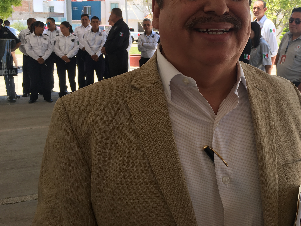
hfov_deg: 46.3
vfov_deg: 35.5
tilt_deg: -6.7
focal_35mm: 40
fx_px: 348
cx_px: 191
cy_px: 71
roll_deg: -2.1
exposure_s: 1/269
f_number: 2.2
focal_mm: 4.15
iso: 25
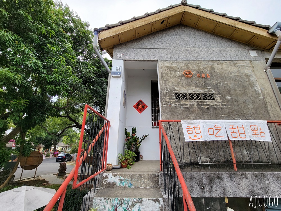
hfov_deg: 106.2
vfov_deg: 89.9
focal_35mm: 13
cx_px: 140
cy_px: 106
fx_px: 106
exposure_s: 1/277
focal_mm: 2.2
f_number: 2.2
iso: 50
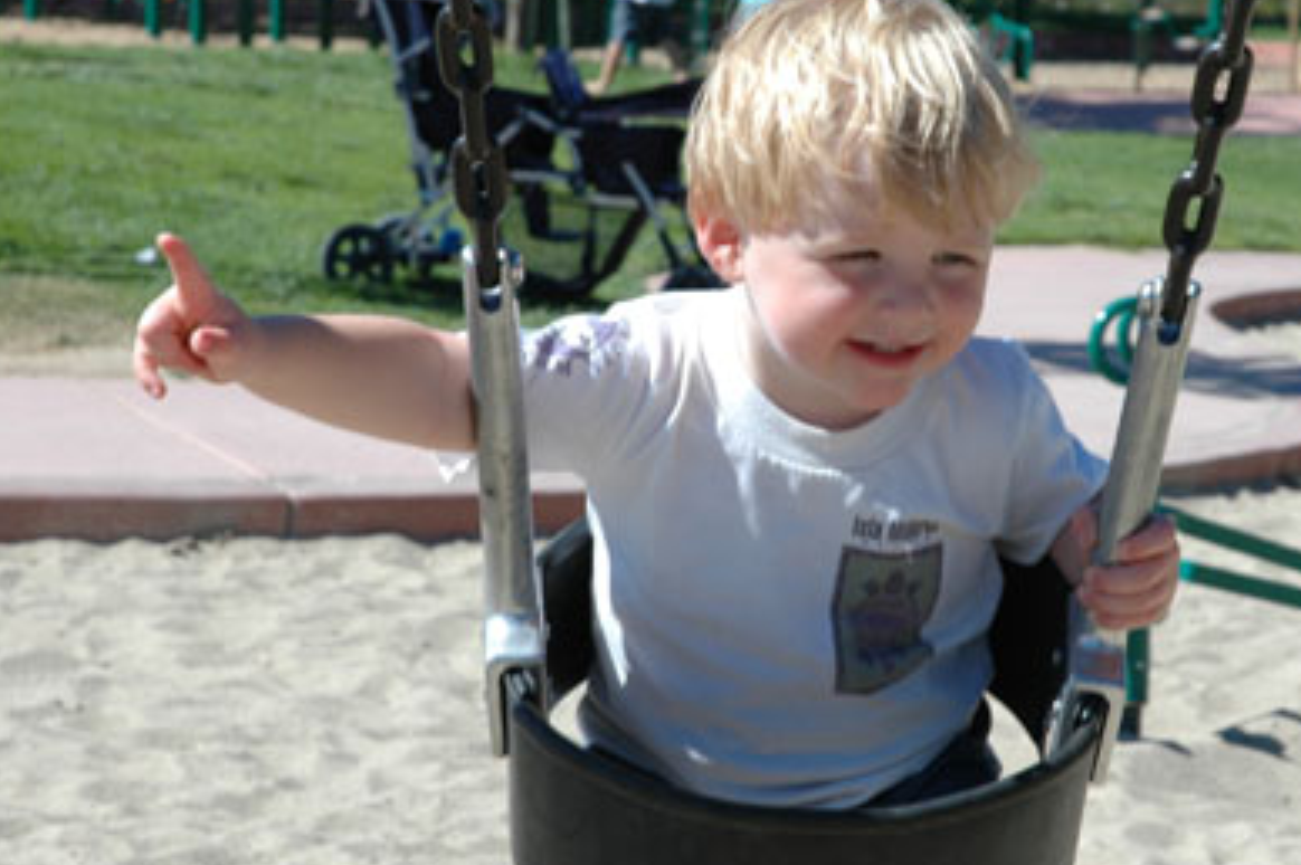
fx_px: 5199
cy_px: 350
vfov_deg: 9.5
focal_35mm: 144
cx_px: 828
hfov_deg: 14.2
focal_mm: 62
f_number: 9
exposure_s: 1/320
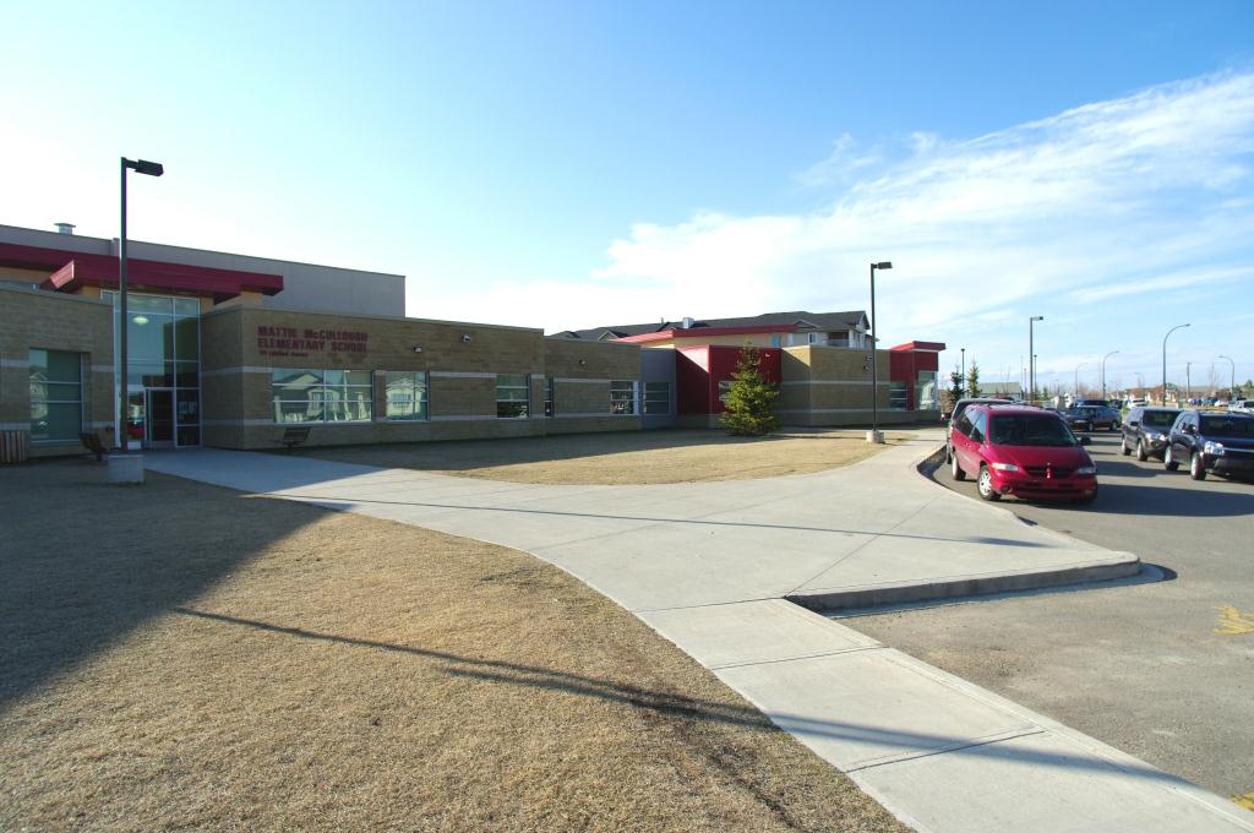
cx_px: 627
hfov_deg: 81.3
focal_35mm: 21
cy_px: 416
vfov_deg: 59.4
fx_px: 731
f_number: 6.7
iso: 100
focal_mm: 14
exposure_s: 1/250
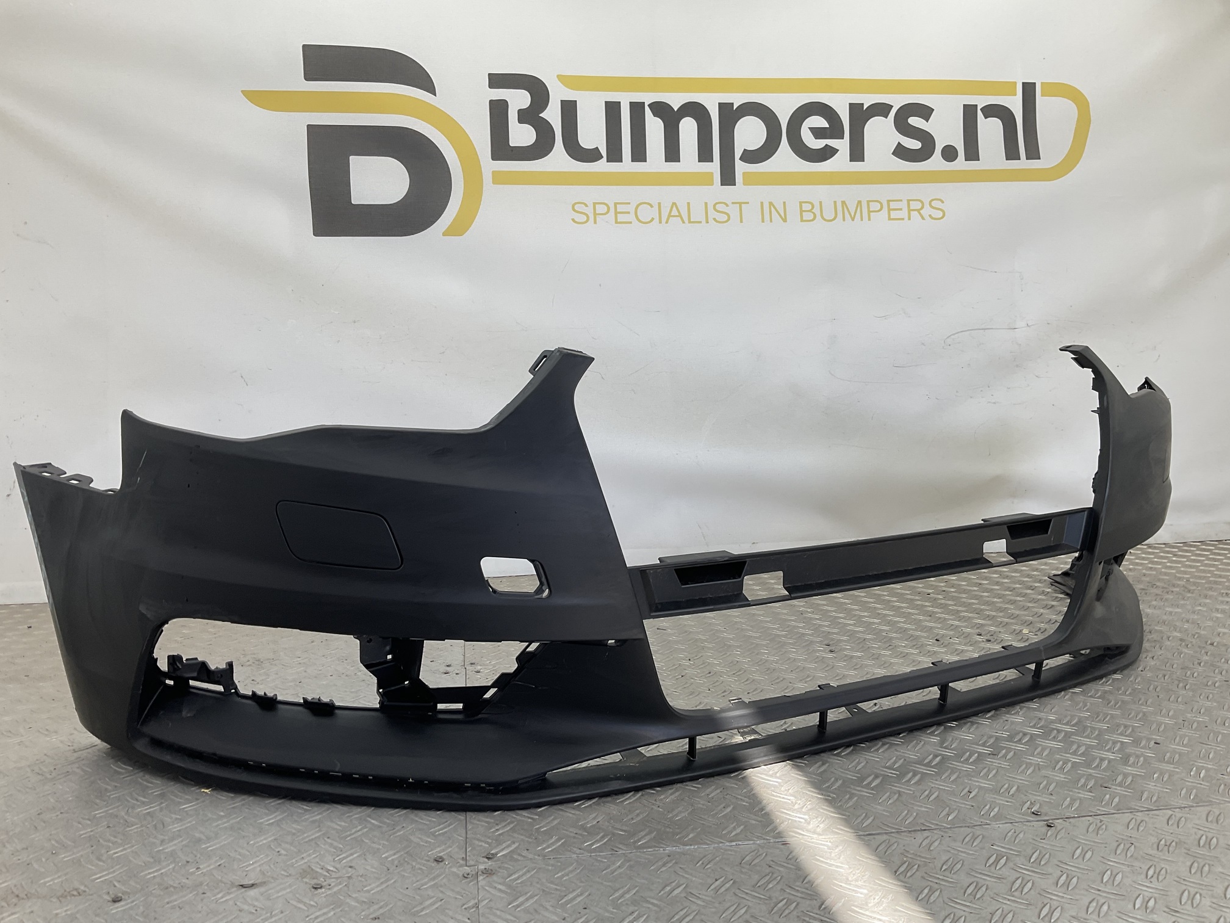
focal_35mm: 29
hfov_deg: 61.7
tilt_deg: -7.9
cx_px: 615
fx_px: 1030
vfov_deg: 48.2
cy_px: 462
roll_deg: -0.6
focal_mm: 3
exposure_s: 1/154
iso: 16
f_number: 1.8
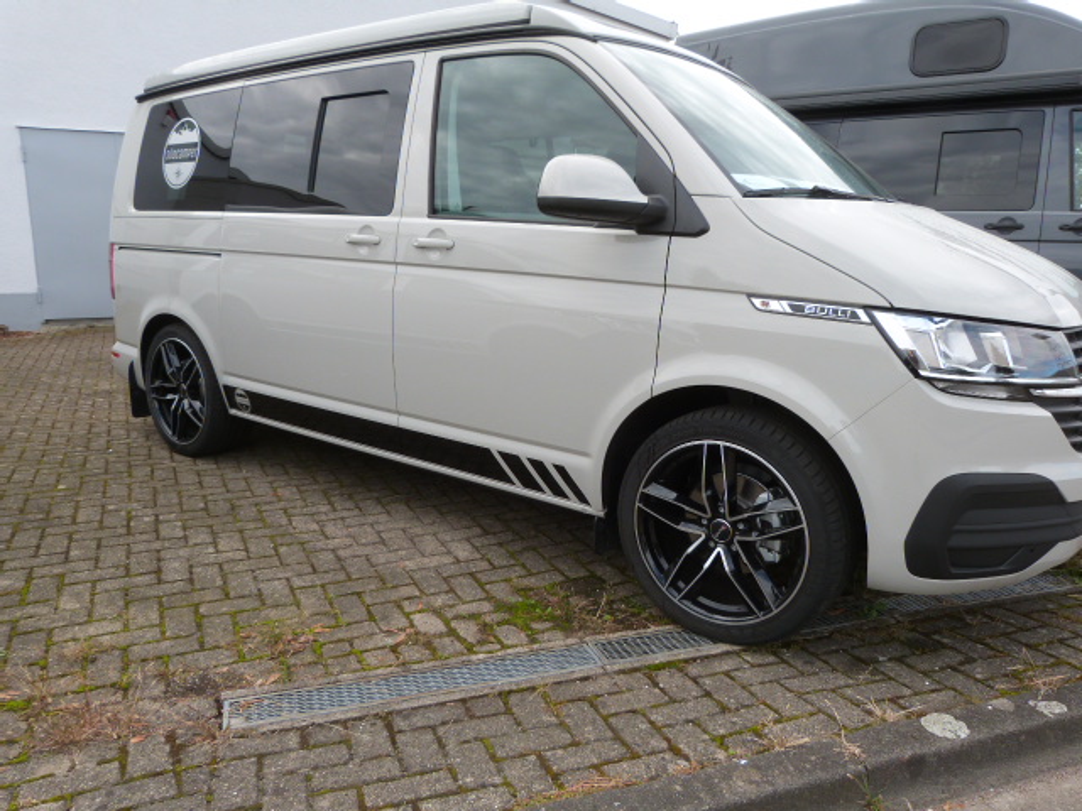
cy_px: 406
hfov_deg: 69.4
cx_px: 541
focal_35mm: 25
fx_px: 781
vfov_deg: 54.9
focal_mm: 4.5
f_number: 4
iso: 100
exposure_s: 1/160
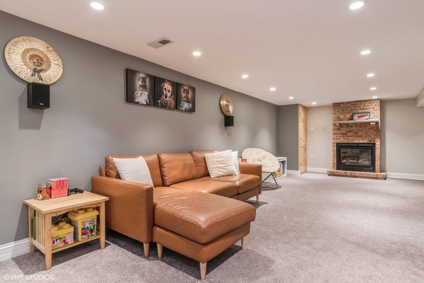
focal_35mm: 18
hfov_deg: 90.0
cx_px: 212
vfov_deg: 67.4
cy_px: 142
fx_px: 212
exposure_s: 1/2
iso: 250
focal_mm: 12
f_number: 8
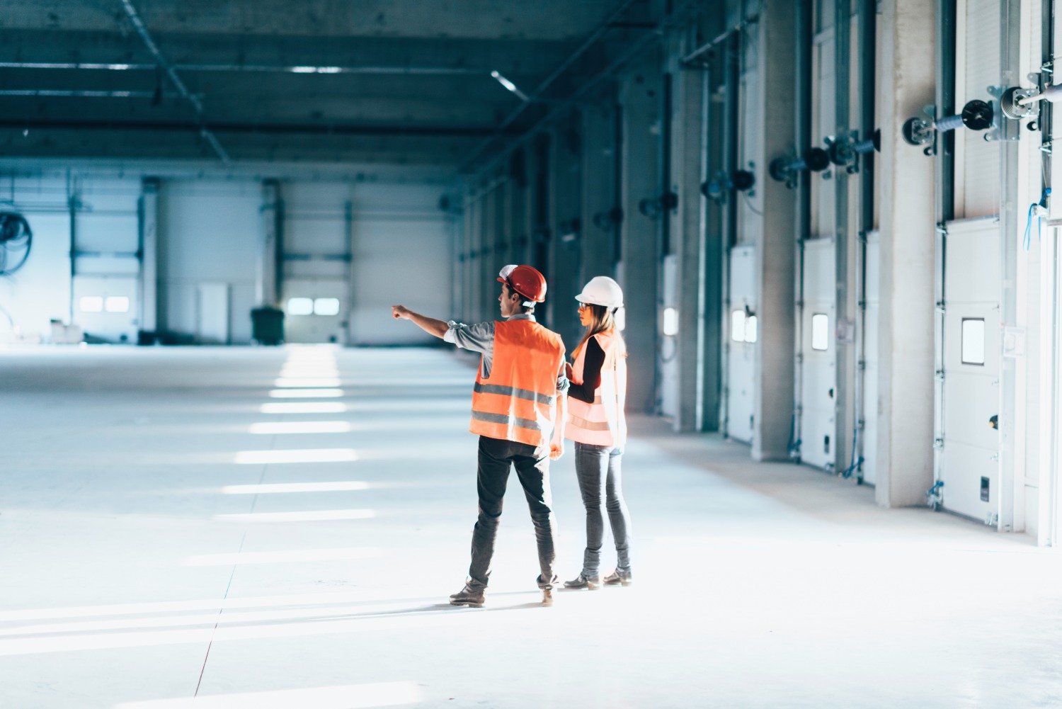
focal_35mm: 85
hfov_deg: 23.9
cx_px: 531
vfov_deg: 16.1
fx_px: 2508
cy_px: 354
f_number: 1.6
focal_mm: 85
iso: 500
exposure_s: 1/200
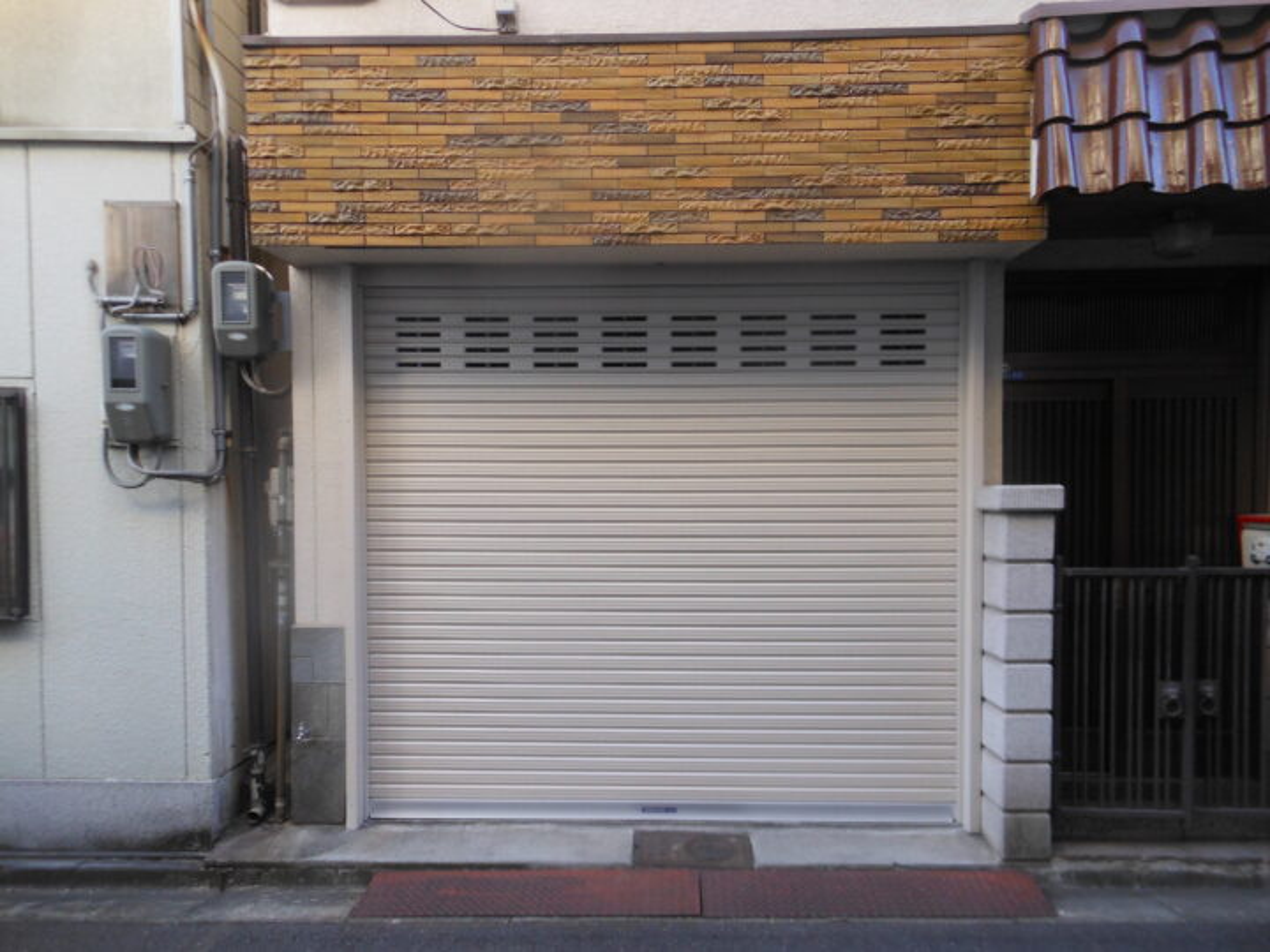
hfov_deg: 69.4
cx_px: 635
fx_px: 917
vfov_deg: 54.9
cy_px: 476
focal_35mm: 25
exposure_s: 1/125
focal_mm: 4.5
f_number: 3.2
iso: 160
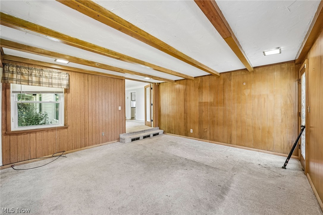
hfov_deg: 104.3
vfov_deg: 81.2
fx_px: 126
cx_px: 162
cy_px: 108
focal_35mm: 14
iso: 400
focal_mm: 14
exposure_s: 1/4
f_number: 8
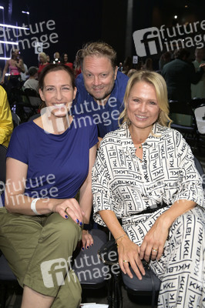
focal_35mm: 32
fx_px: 274
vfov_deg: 58.8
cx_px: 102
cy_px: 154
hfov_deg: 41.0
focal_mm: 32
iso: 2000
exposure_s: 1/50
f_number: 4
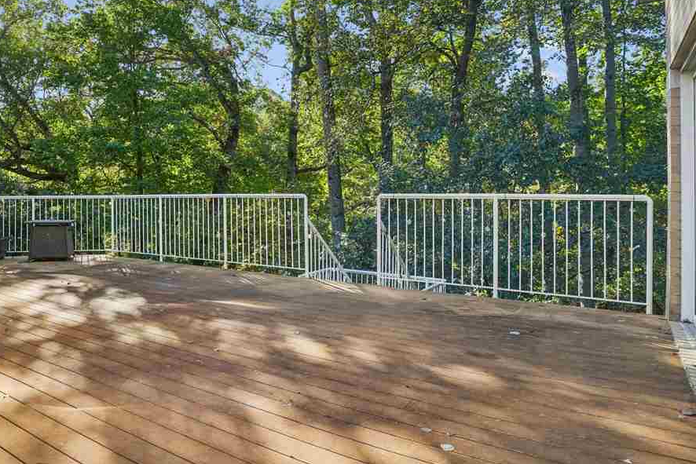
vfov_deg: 49.3
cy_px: 185
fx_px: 503
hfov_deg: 68.2
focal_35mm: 26
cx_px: 256
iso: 1250
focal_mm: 18
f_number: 8
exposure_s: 1/160
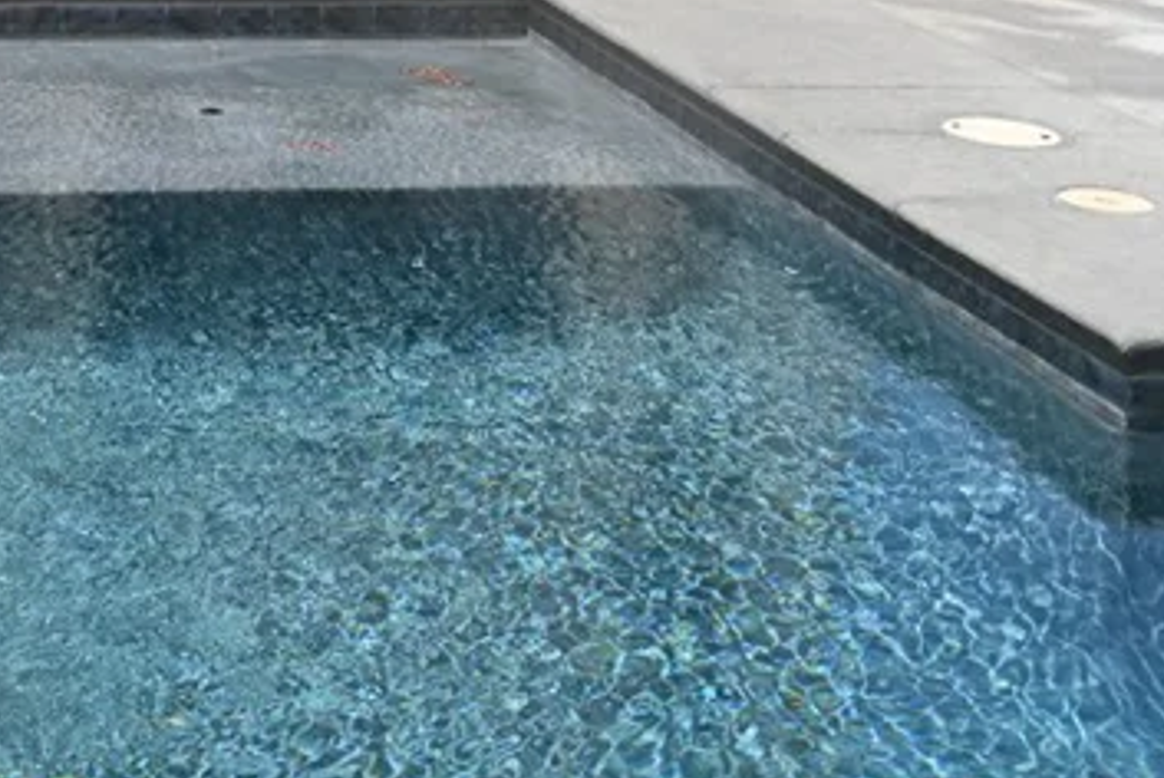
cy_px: -262
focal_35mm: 88
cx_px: -119
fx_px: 2862
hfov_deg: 21.8
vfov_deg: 14.7
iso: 100
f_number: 10
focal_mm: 30.5
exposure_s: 1/200
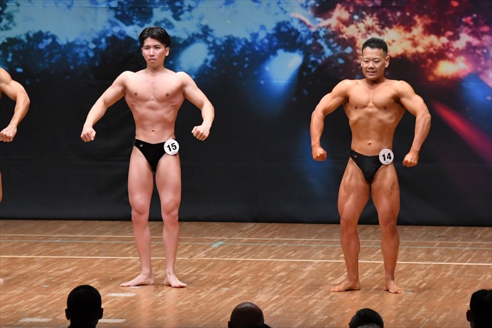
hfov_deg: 8.1
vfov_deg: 5.4
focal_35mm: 255
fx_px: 3483
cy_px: 164
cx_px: 246
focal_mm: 170
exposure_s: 1/400
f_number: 5.6
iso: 6400
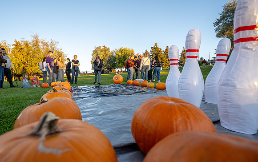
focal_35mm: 17
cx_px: 111
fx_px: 116
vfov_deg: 69.6
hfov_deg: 95.3
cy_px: 87
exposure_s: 1/400
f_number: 4.5
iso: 640
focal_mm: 14
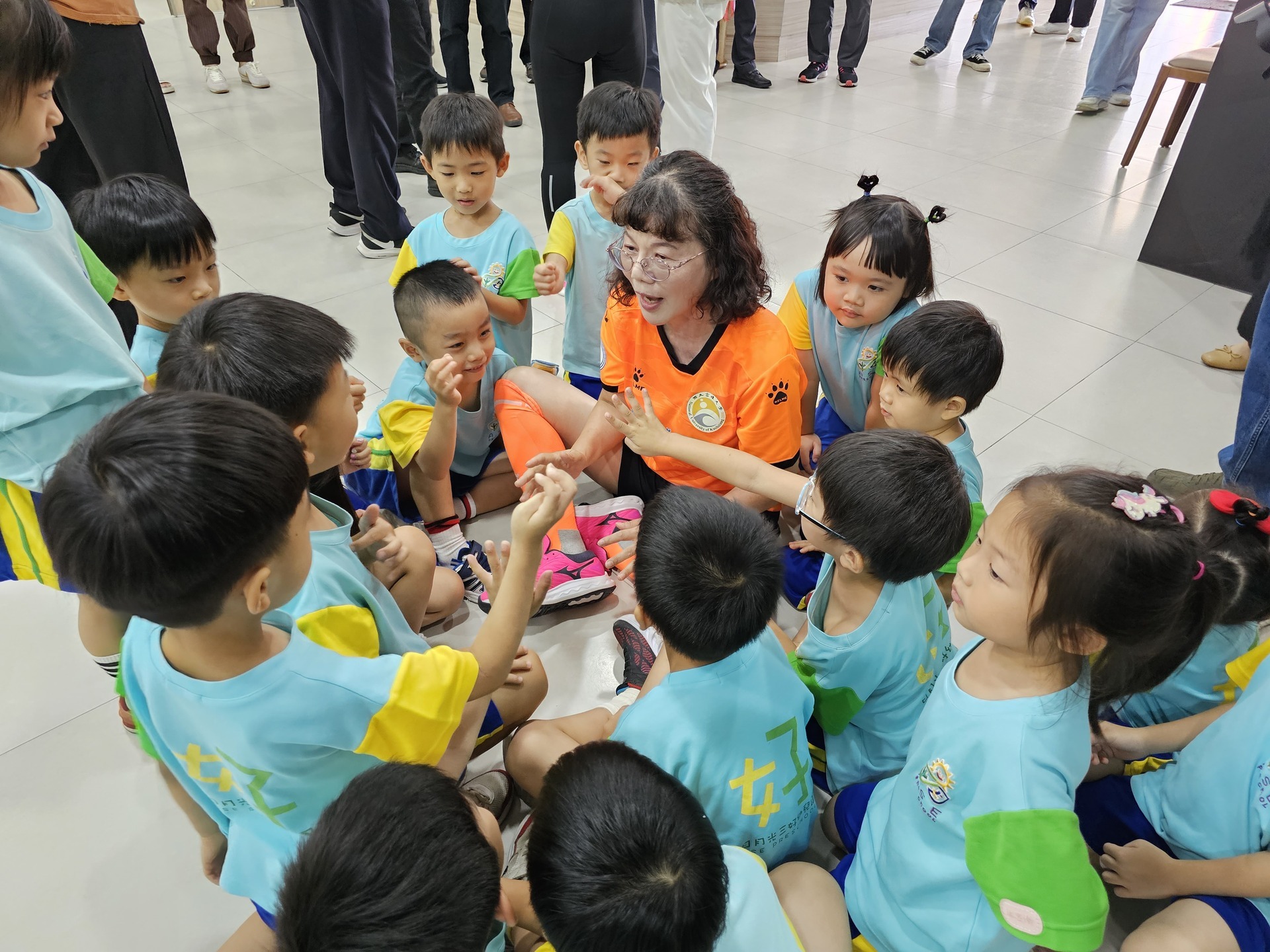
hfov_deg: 73.9
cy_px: 476
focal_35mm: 23
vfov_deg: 58.9
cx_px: 635
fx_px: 844
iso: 640
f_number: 1.7
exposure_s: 1/120
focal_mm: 6.3
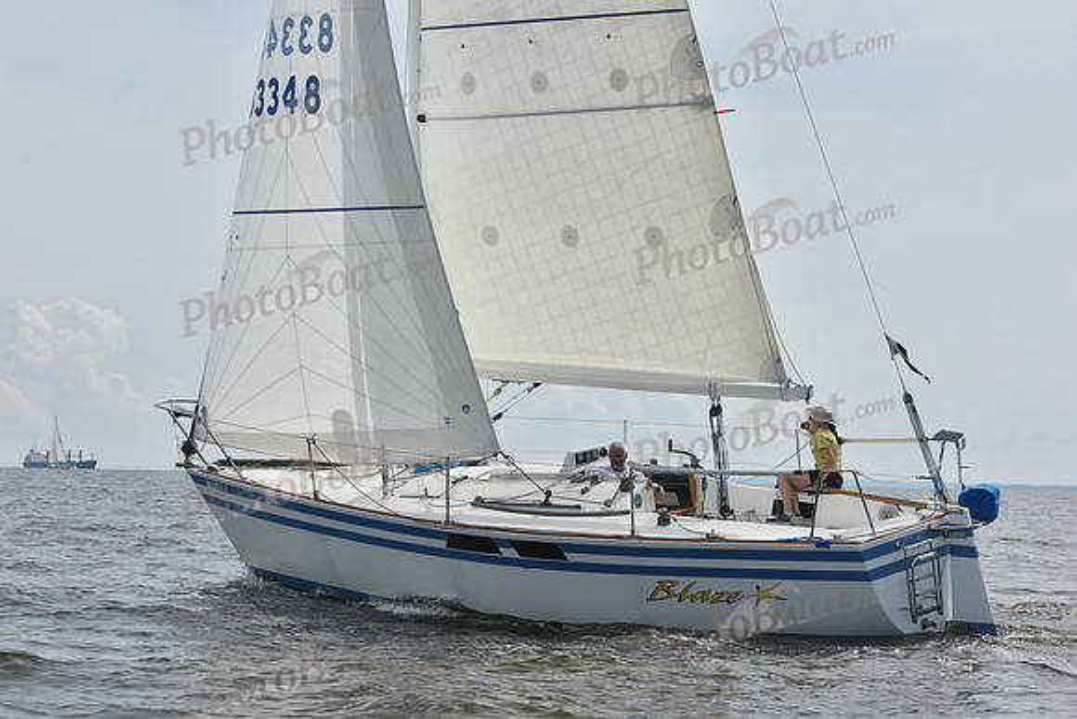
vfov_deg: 16.1
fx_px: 2543
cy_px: 360
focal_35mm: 85
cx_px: 538
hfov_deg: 23.9
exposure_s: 1/1250
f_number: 10
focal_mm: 85
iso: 320
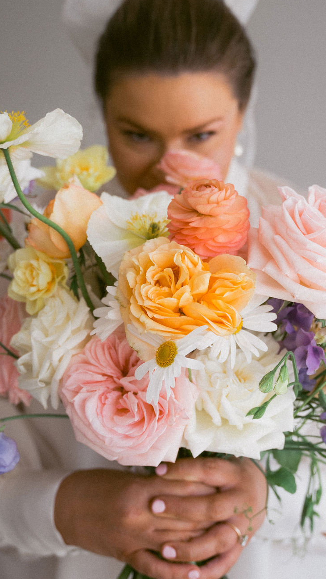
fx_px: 845
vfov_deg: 37.8
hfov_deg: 21.8
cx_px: 169
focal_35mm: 55
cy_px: 299
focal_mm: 32.8
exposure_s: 1/400
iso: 100
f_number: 2.8
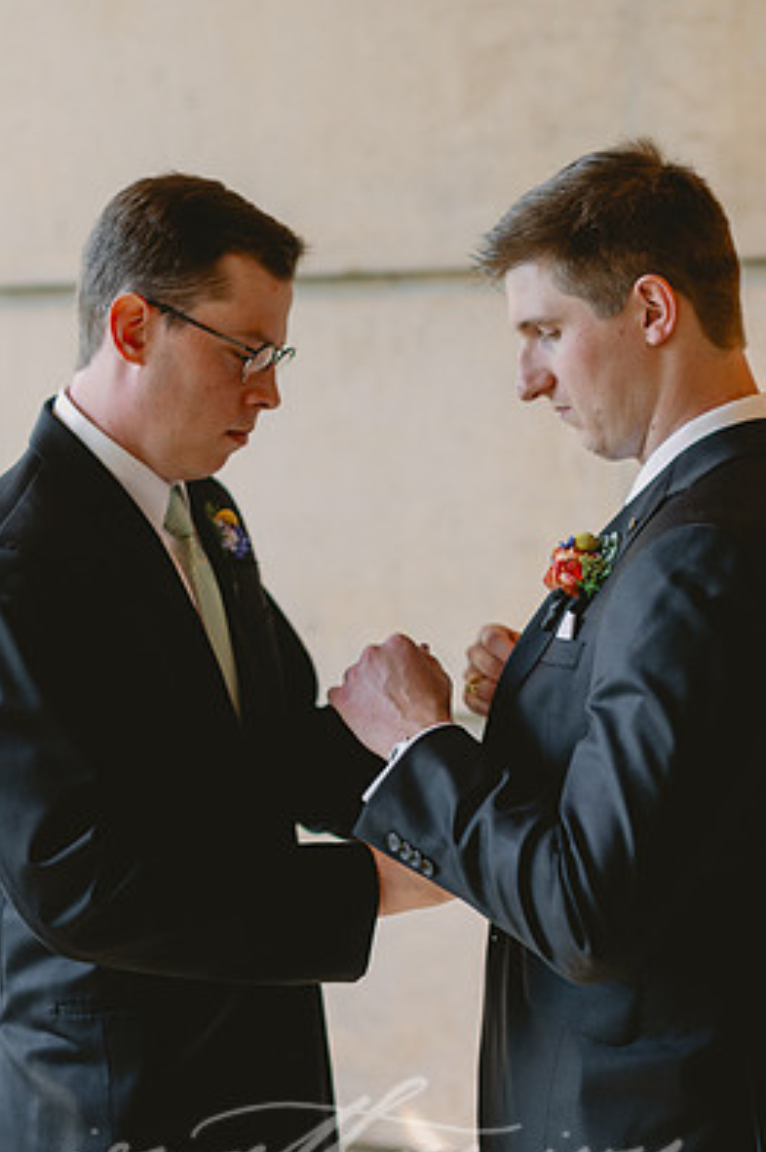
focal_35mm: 97
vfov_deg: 21.0
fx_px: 3101
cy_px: 626
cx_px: 341
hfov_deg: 14.1
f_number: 2.5
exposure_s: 1/125
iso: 80
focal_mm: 85
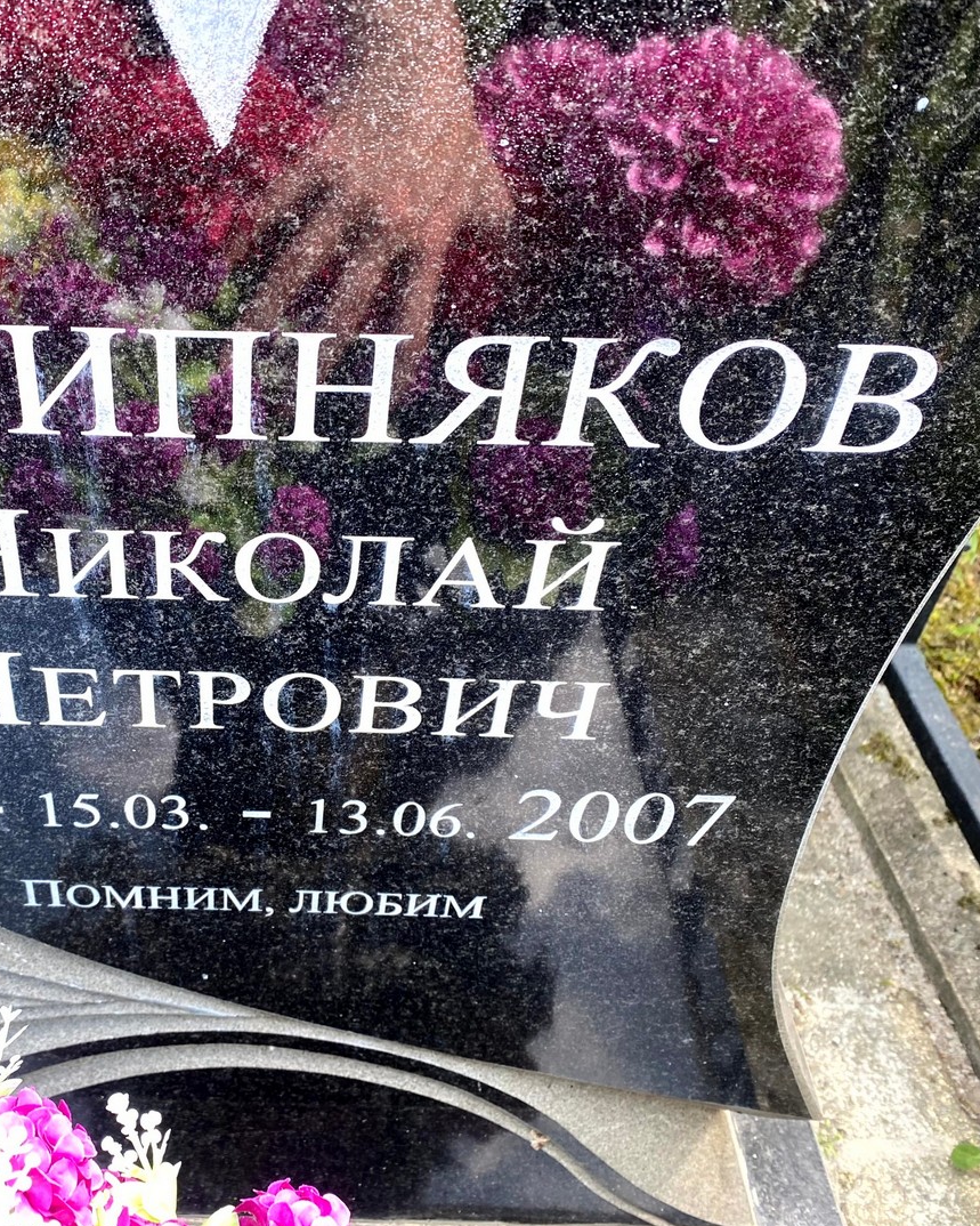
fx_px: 1233
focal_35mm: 34
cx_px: 268
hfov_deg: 42.3
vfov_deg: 52.8
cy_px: 615
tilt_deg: -39.4
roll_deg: +2.1
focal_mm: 4.25
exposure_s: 1/122
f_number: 1.8
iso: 40
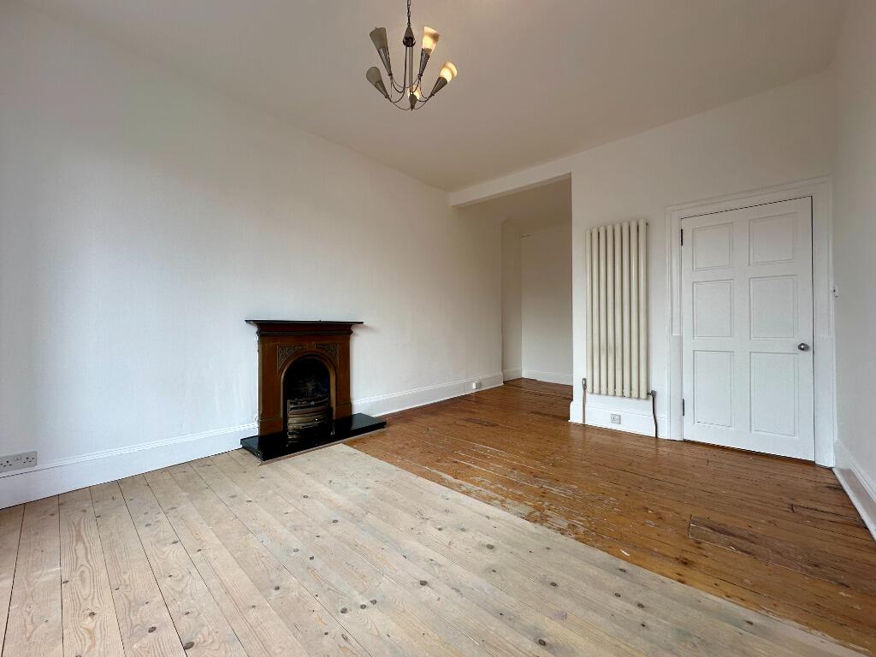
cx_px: 438
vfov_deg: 85.7
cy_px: 328
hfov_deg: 102.1
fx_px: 354
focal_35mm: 14
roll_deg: +0.2
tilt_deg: +0.8
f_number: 2.2
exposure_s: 1/194
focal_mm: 2.22
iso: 40
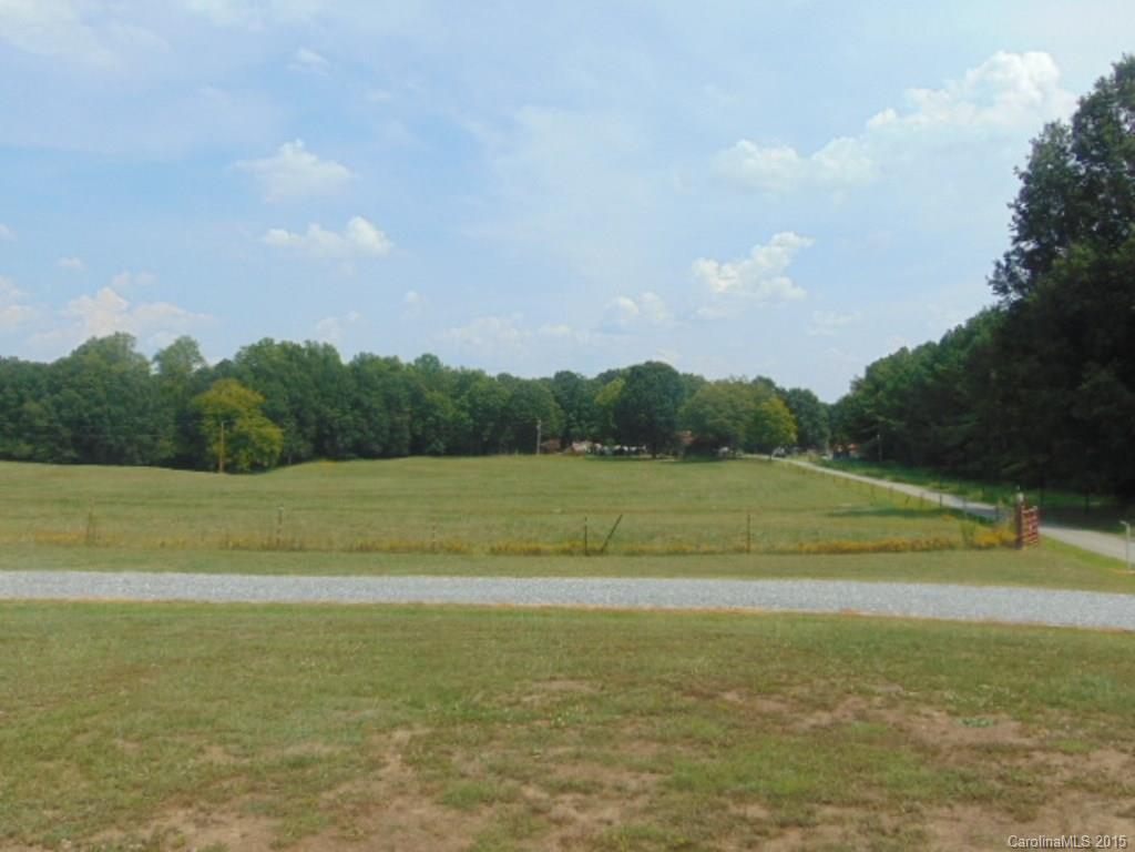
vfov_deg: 42.9
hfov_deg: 55.4
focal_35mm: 33
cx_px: 568
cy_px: 426
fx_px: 1082
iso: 80
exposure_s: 1/200
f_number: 8.2
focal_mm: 5.8
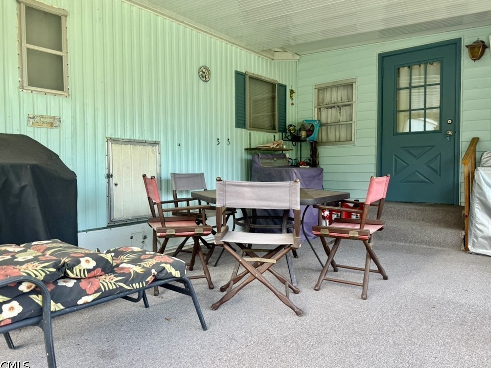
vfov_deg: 54.9
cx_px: 238
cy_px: 182
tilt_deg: +0.2
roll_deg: +0.0
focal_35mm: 25
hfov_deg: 69.4
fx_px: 355
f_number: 1.78
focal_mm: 6.76
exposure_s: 1/121
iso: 100
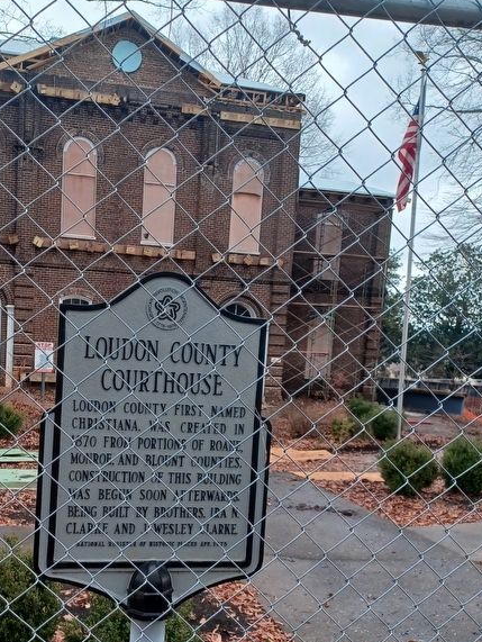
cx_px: 175
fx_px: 649
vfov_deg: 52.1
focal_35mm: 35
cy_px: 398
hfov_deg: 40.4
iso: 50
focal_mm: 4.6
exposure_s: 1/50
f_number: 1.8
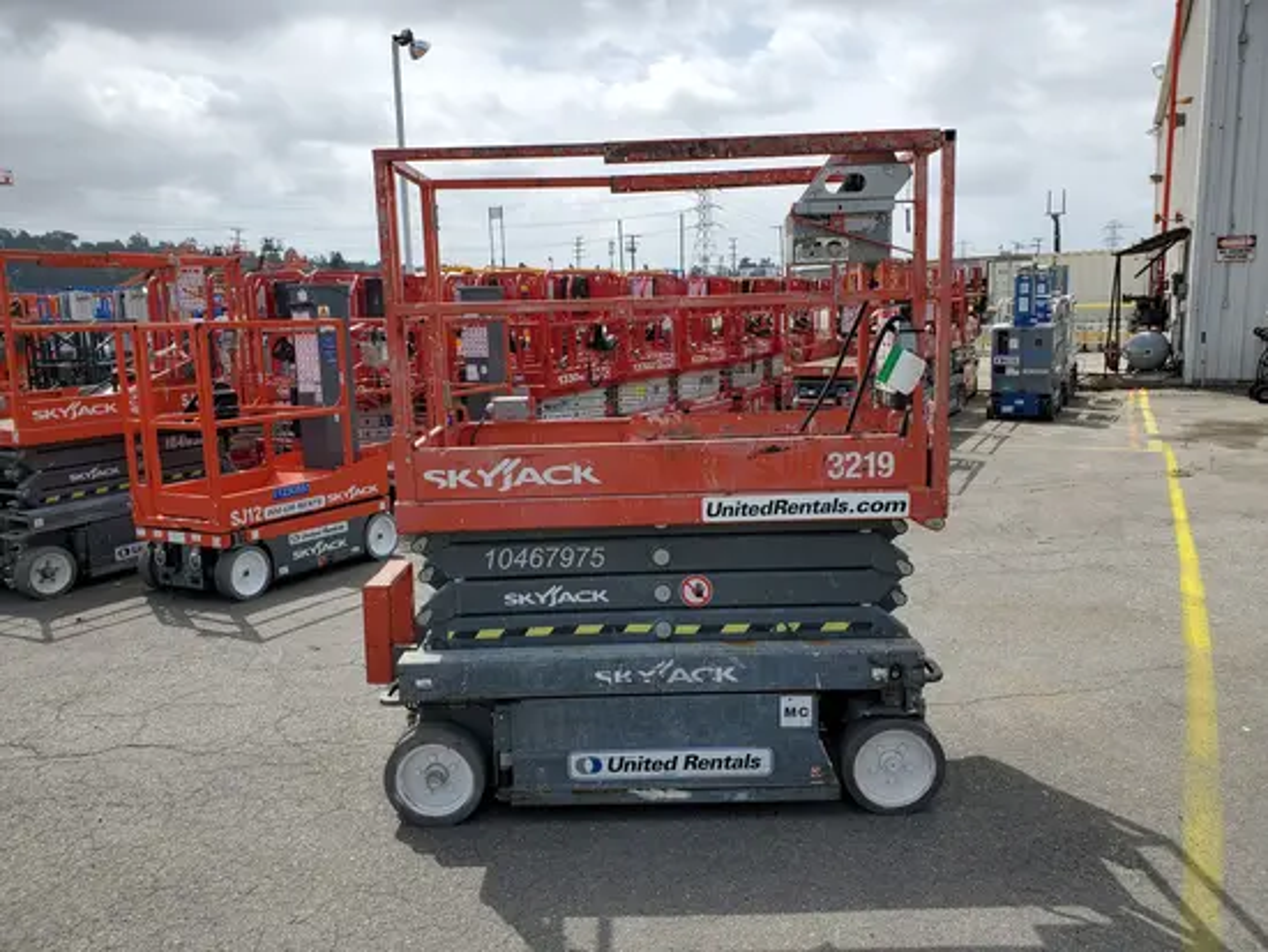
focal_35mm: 26
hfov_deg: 67.3
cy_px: 476
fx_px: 953
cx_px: 634
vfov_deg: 53.1
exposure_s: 1/1657
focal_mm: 4.3
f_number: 2.4
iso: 50
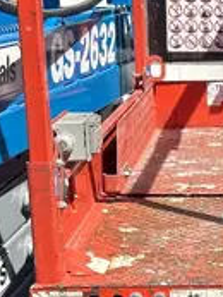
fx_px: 944
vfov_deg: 17.7
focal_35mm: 110
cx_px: 261
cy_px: 241
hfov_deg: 13.2
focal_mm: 5.7
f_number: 1.5
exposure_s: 1/3460
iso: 50
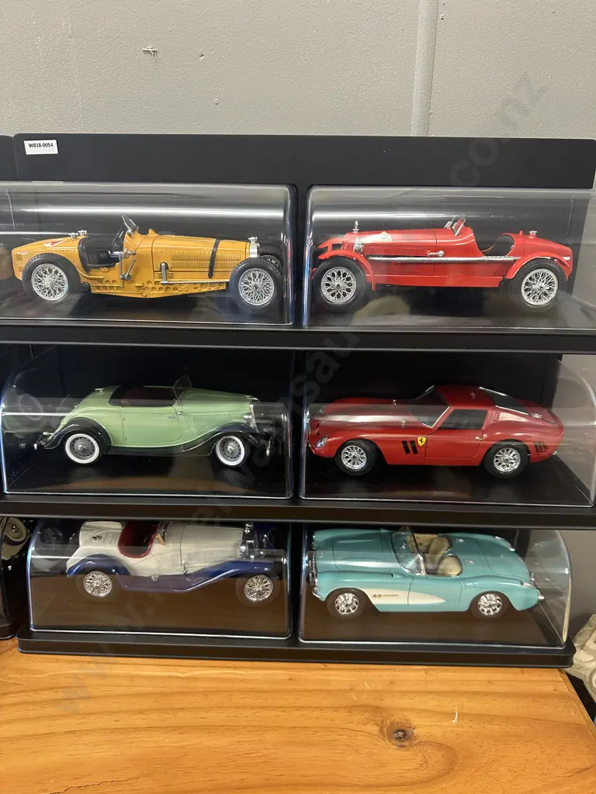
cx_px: 298
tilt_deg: -20.0
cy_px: 397
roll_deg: -1.5
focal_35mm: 24
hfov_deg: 56.8
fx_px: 551
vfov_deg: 71.6
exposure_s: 1/50
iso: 250
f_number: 1.78
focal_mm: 6.86
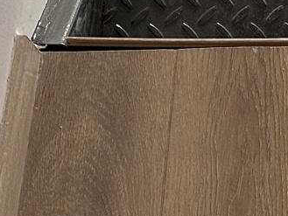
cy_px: -401
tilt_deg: -51.1
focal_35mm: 140
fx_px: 1165
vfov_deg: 8.9
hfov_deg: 13.8
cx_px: 307
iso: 125
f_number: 1.78
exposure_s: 1/50
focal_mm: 6.86
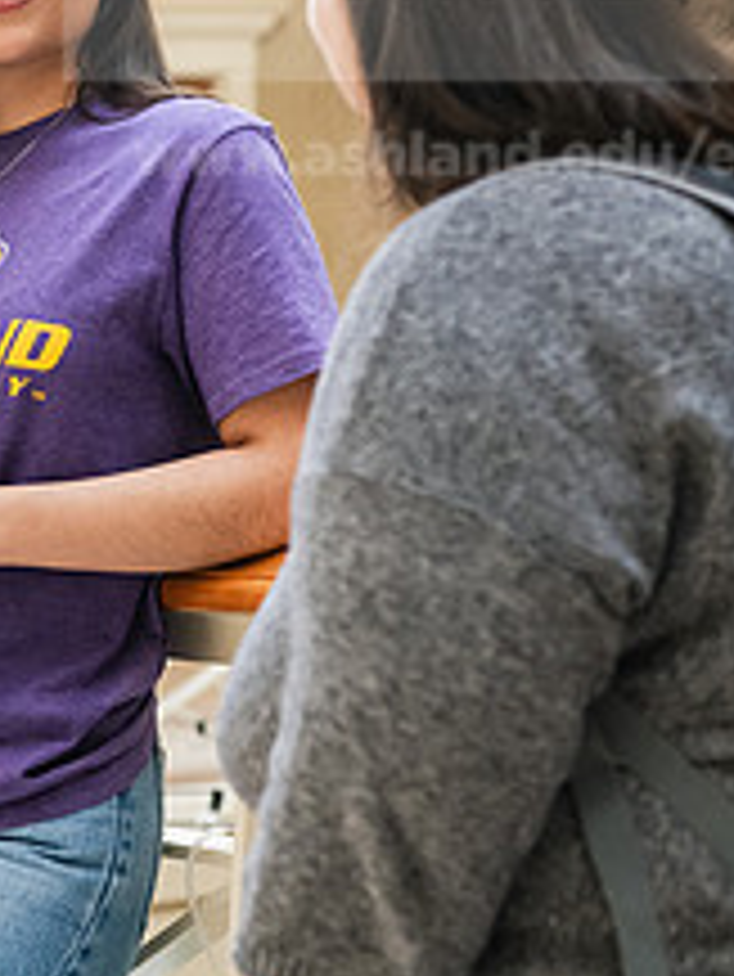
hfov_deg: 9.9
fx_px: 4208
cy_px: 250
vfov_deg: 13.2
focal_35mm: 149
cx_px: -72
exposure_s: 1/200
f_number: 3.5
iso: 1250
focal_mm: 58
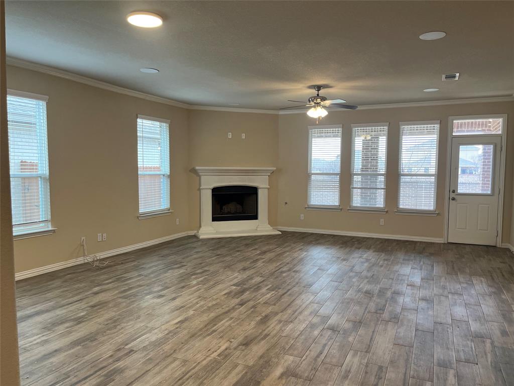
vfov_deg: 53.1
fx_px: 386
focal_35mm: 26
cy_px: 193
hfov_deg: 67.3
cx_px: 257
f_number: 1.6
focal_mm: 5.1
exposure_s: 1/120
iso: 125
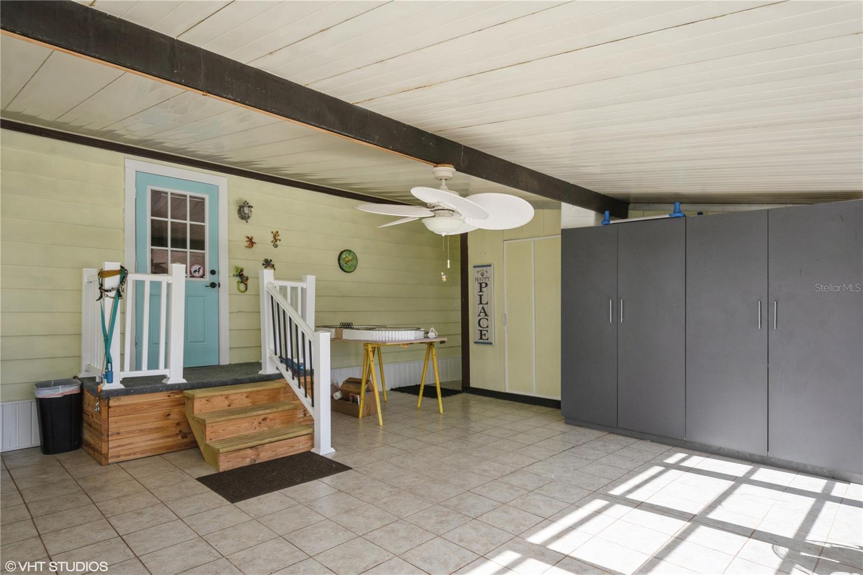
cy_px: 288
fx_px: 503
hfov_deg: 81.2
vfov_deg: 59.5
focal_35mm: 21
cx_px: 432
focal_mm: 14
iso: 200
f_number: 8
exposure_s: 1/160
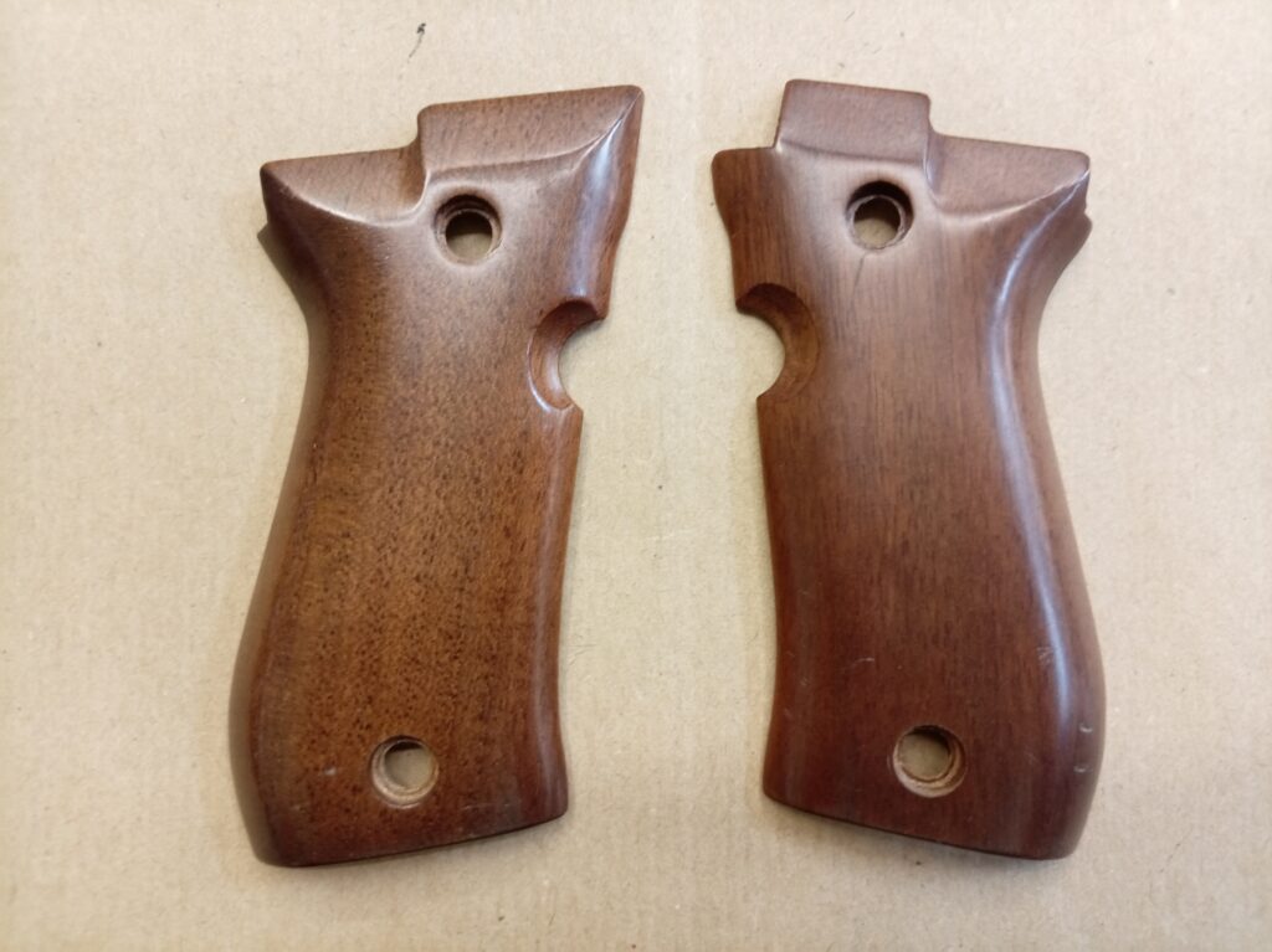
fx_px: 918
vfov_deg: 54.8
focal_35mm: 25
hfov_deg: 69.4
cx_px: 636
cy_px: 476
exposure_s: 1/25
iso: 445
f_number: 1.8
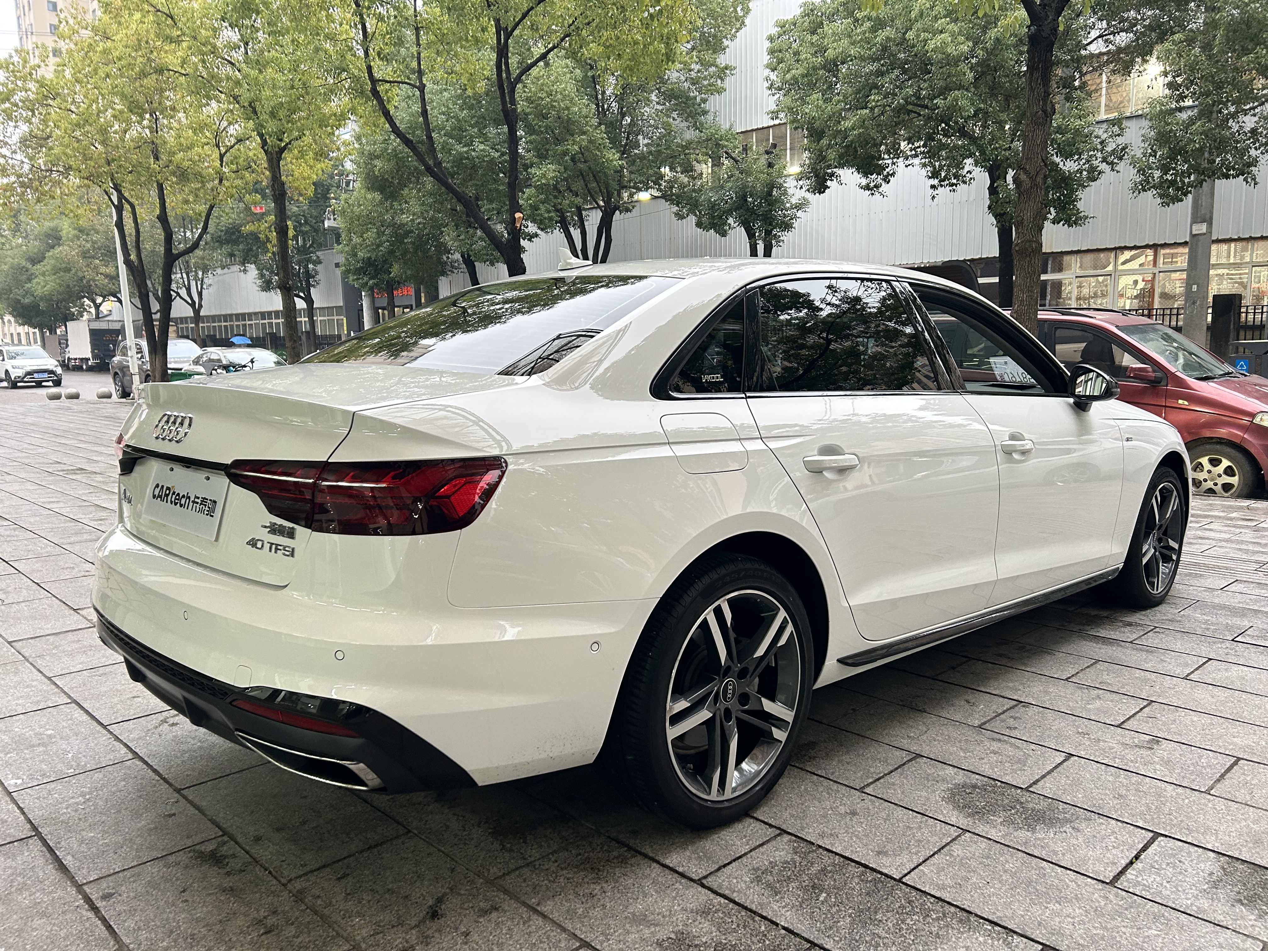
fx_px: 952
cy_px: 476
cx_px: 634
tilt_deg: -7.9
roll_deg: +1.8
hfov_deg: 67.3
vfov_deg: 53.1
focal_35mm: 26
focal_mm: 5.7
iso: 160
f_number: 1.5
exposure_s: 1/50
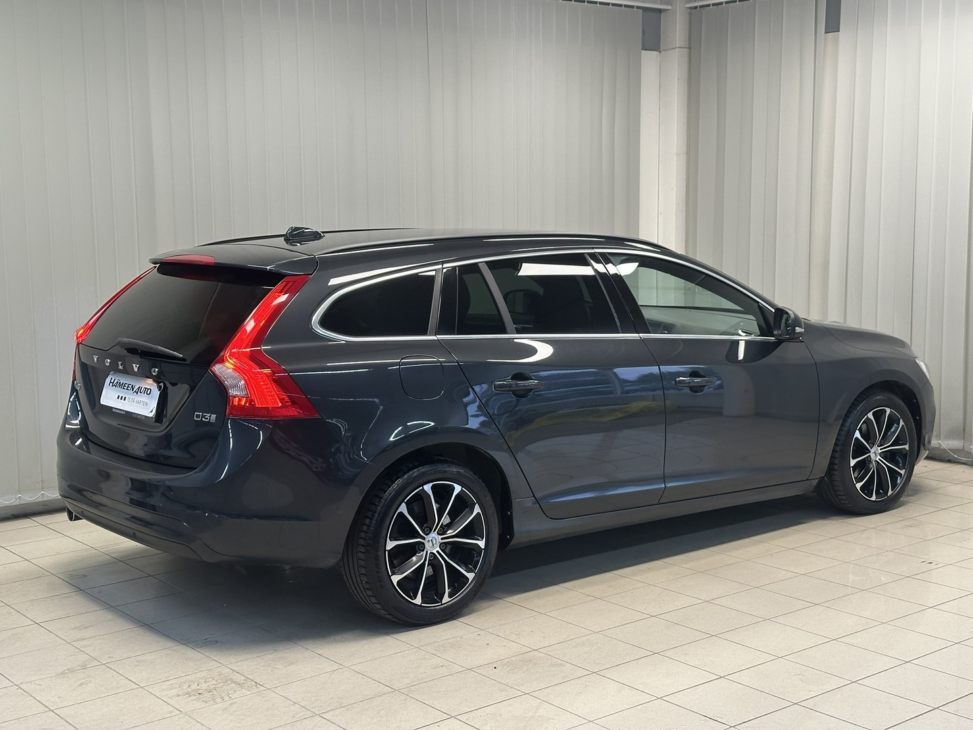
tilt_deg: -6.7
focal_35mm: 48
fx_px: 1349
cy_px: 365
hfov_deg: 39.7
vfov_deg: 30.3
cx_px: 486
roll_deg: +0.6
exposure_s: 1/100
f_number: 1.78
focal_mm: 6.86
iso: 125
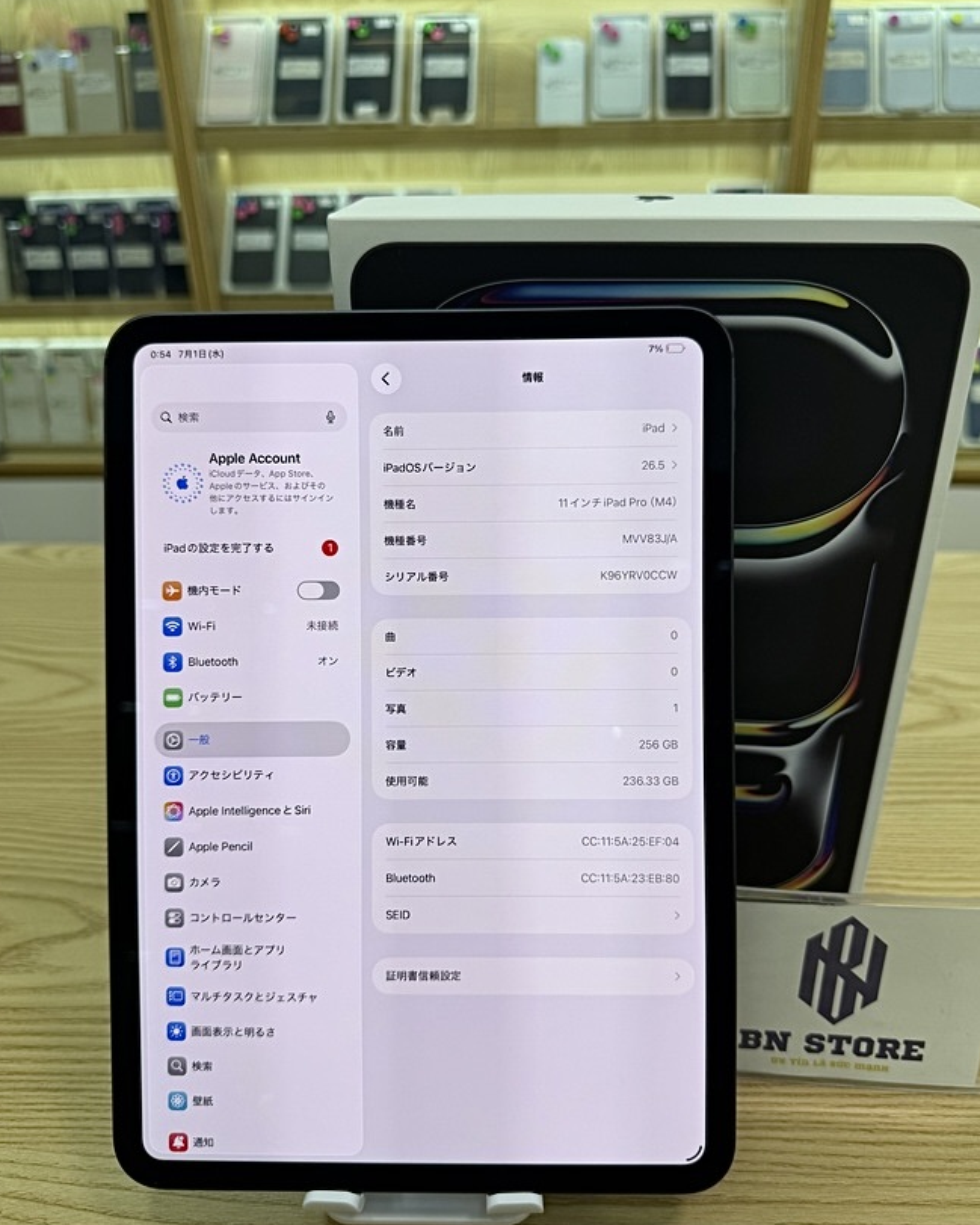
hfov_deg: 54.9
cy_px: 639
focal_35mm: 26
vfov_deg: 66.0
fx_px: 942
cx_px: 499
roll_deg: +0.0
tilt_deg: -28.0
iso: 80
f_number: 1.78
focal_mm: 6.76
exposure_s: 1/309
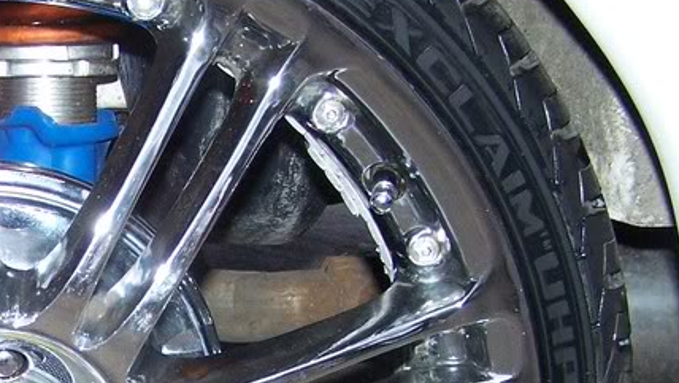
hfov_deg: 20.9
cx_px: 5
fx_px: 1783
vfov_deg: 12.0
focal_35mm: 99
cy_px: 435
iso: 160
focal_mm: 6.3
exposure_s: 1/60
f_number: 2.8
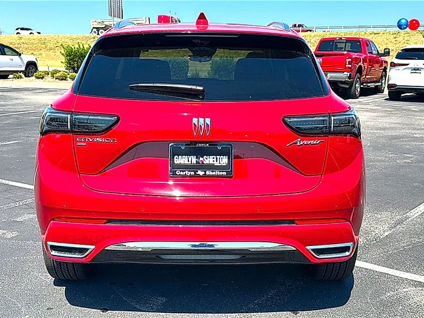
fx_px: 453
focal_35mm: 37
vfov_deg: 38.7
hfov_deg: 50.1
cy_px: 159
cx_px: 212
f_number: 1.78
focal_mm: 6.86
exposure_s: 1/2674
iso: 80
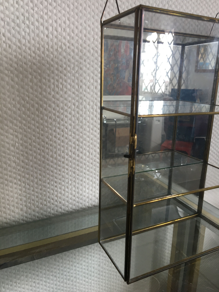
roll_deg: -1.2
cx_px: 110
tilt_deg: -14.4
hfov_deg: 48.2
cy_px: 146
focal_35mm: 29
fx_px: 245
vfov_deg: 61.7
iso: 80
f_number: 2.2
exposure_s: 1/33
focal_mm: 4.15
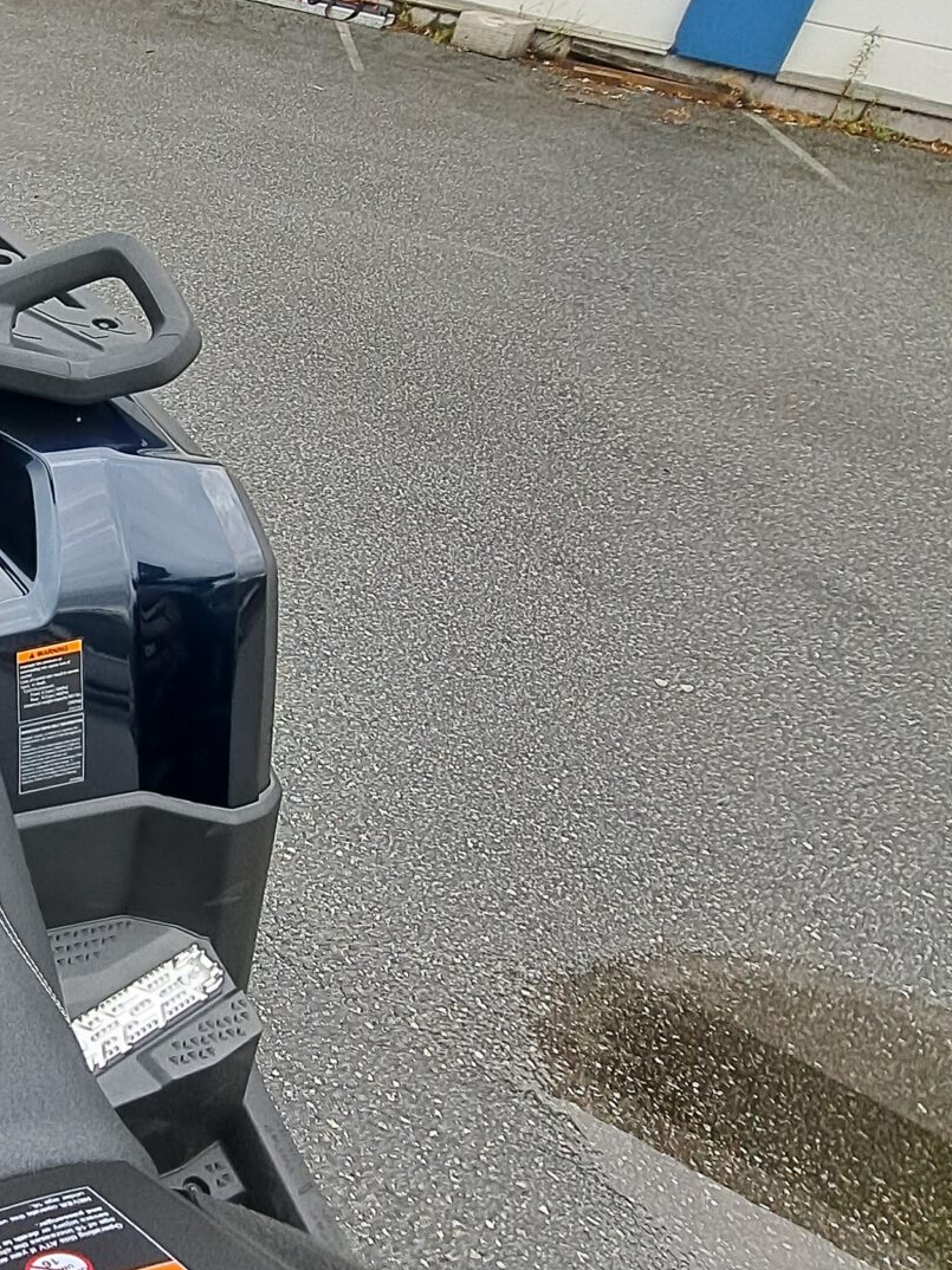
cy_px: 543
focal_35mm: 31
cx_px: -181
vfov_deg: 58.1
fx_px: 1137
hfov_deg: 35.9
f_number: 2.2
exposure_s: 1/258
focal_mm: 1.74
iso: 50
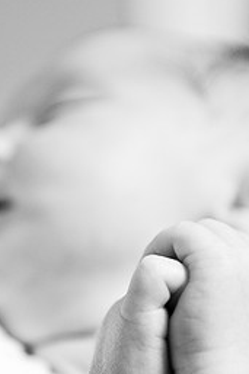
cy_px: 212
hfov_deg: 9.3
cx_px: 119
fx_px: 1527
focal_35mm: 147
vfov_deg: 14.0
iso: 200
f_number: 2.8
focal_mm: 56
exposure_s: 1/13
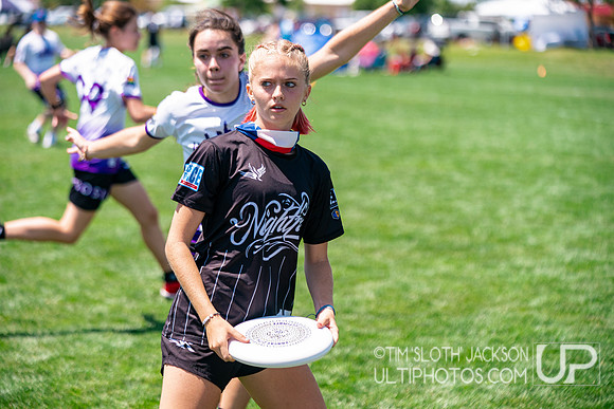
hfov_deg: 21.0
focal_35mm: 97
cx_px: 307
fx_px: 1655
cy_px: 204
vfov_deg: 14.1
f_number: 2.8
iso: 640
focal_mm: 97
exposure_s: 1/6400
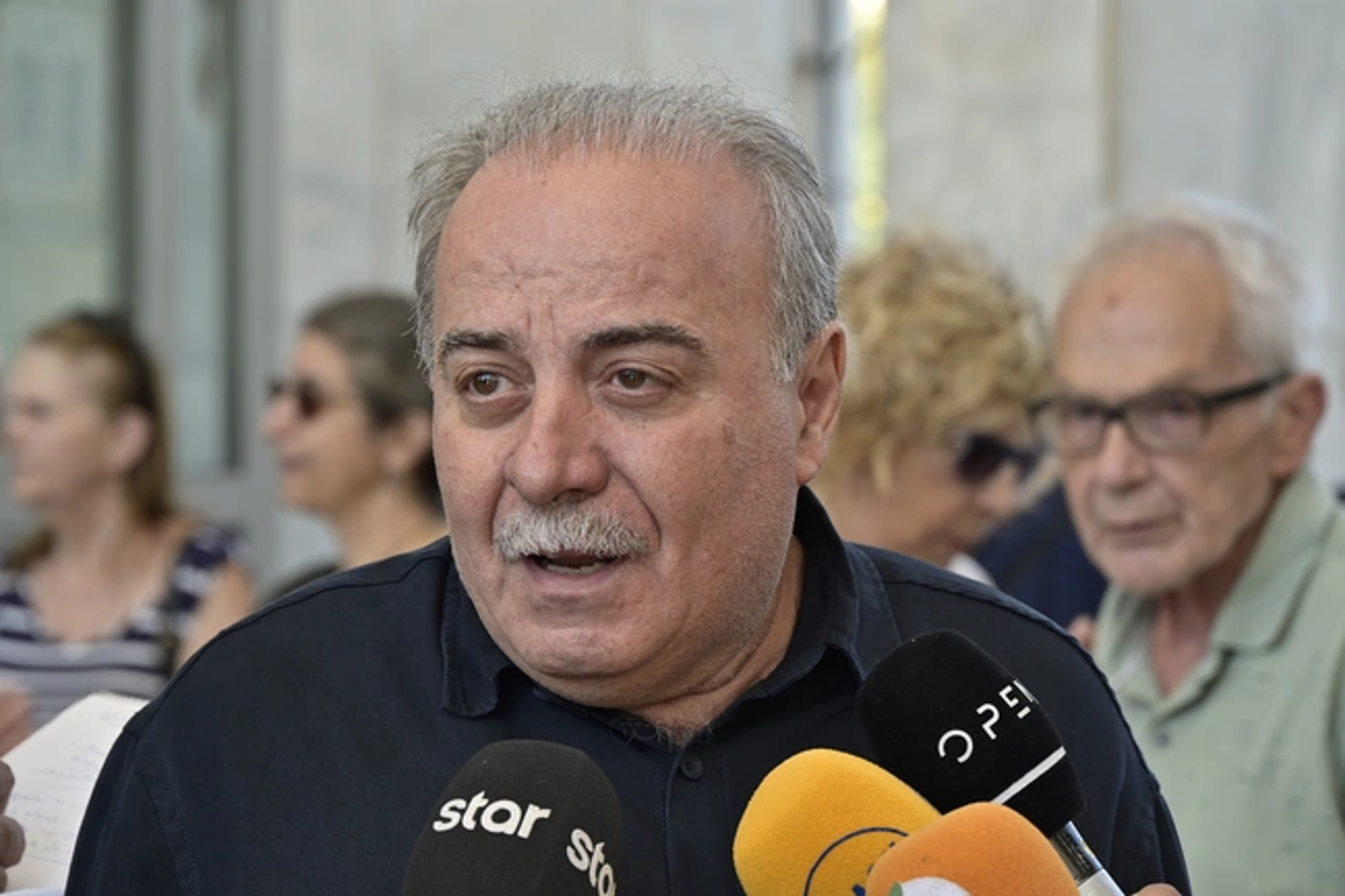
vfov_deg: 9.5
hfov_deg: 14.2
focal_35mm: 145
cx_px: 672
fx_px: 5416
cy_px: 448
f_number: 8
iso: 800
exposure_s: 1/320
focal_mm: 145
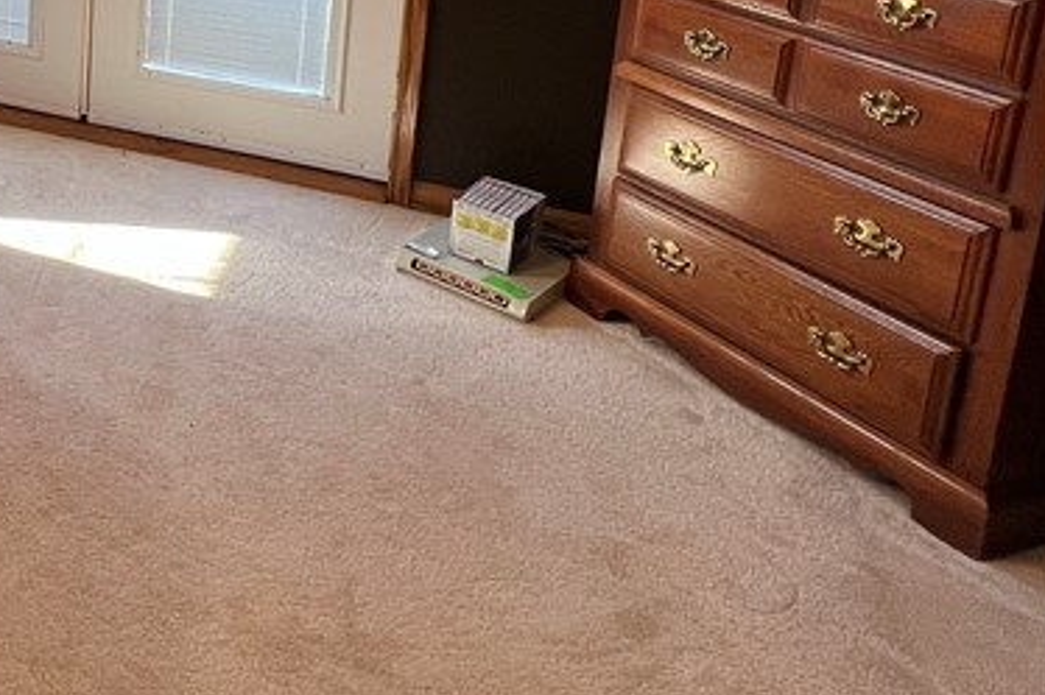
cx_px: -87
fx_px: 1074
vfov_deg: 31.2
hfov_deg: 41.9
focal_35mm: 37
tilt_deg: -10.0
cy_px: -100
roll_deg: -0.7
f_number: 1.8
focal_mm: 1.57
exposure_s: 1/120
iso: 100
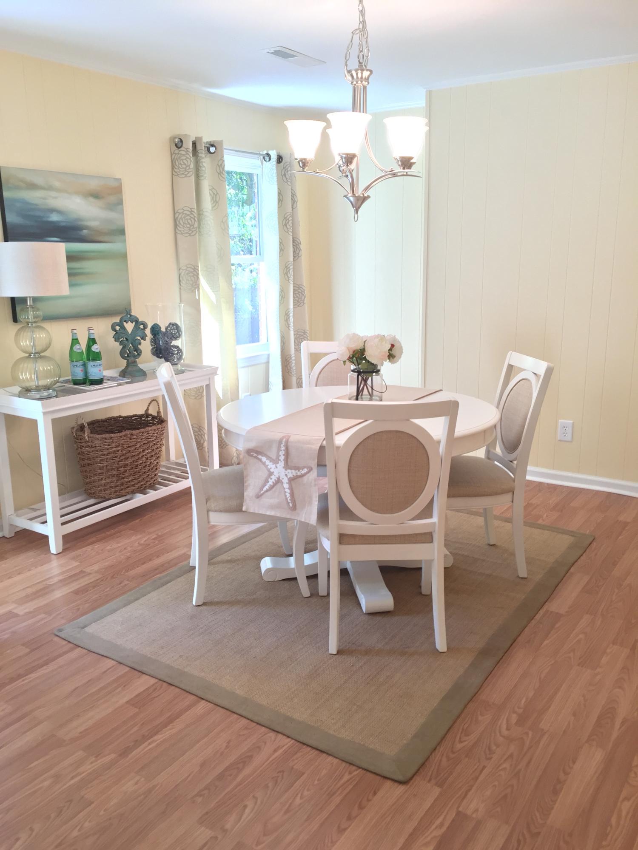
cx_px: 319
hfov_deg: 48.2
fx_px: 713
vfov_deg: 61.7
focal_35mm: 29
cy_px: 425
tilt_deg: -11.6
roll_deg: +1.4
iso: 64
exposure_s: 1/30
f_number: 2.2
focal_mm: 4.15
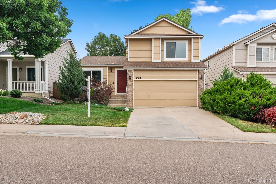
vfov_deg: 44.9
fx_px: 222
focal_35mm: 29
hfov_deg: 63.7
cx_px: 138
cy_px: 92
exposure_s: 1/15
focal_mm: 29
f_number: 14
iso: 400
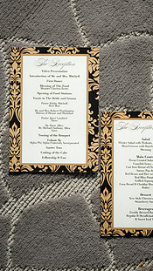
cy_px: 105
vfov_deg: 20.1
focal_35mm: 106
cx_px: 97
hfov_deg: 11.4
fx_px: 764
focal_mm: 70
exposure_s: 1/250
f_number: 2.8
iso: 200
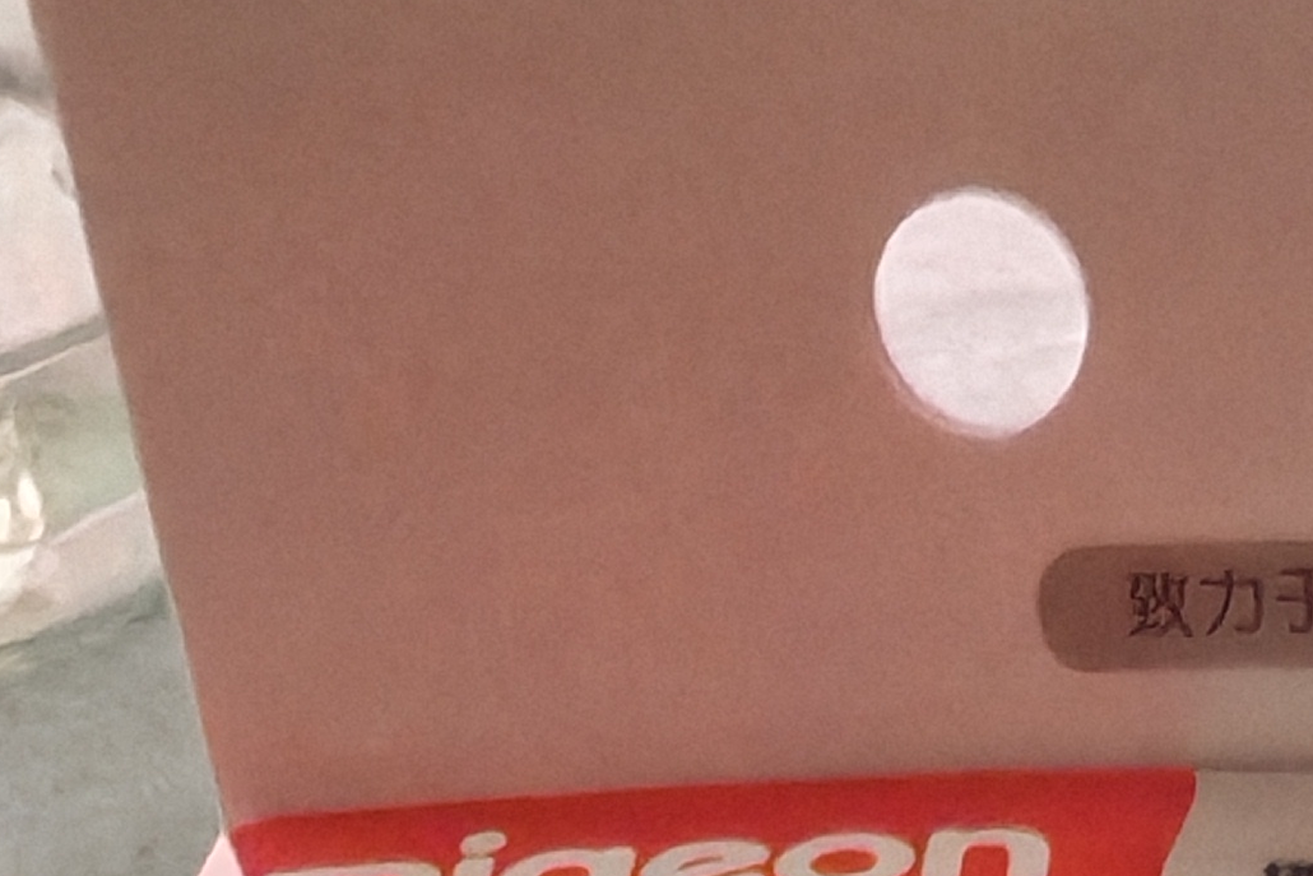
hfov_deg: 17.8
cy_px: 2424
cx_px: 1855
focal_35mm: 105
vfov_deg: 10.3
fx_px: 3830
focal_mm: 1.96
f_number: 2.2
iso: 500
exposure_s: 1/14
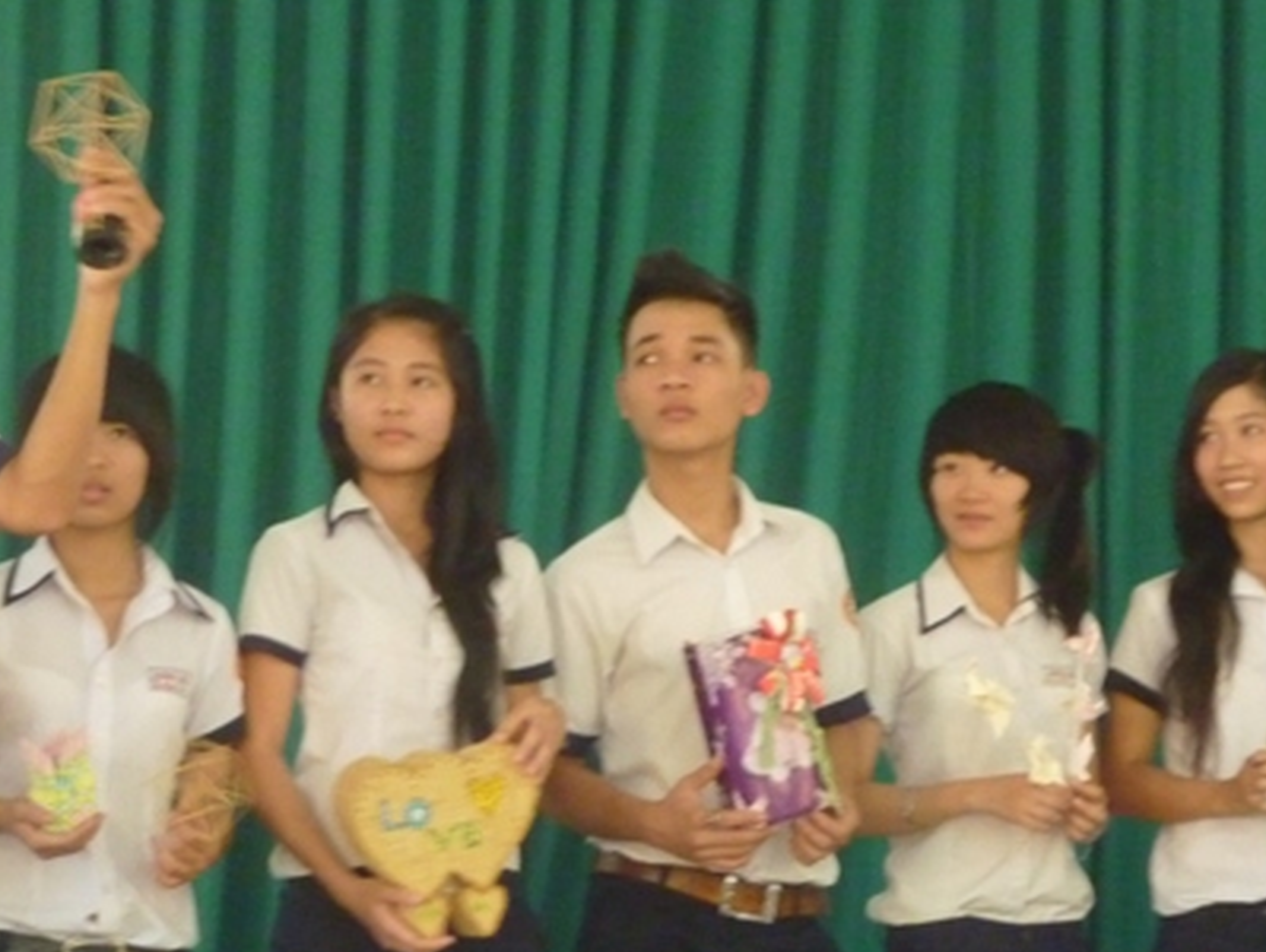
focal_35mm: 149
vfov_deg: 10.0
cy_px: 593
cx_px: 533
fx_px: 5454
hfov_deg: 13.2
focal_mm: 15.3
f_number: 4.7
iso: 800
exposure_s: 1/15
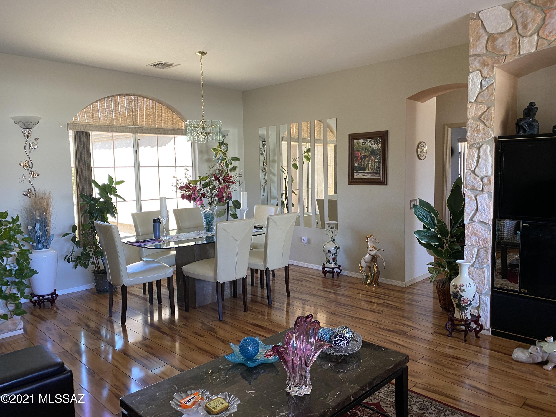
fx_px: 418
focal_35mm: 26
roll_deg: +1.0
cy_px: 208
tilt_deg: -4.8
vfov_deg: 53.1
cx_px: 278
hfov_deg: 67.3
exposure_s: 1/60
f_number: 1.8
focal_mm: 4.25
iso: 160
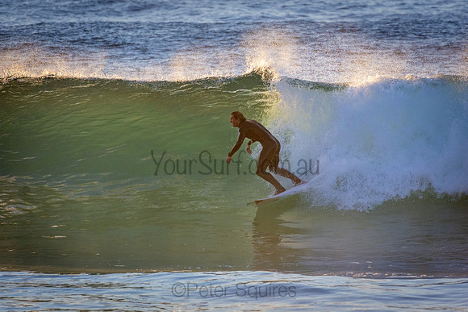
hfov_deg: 2.7
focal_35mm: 750
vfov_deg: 1.8
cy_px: 156
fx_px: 9752
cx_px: 234
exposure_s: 1/2000
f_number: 5.6
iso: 1100
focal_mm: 500
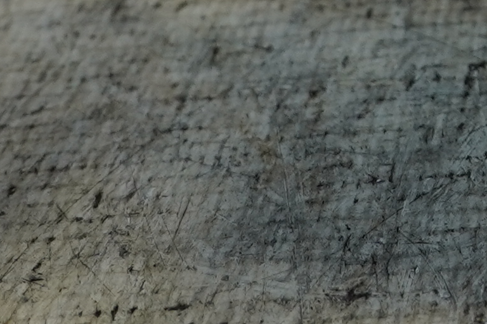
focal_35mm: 123
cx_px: 714
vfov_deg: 10.0
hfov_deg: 15.5
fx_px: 1664
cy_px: -416
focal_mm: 16
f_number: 4
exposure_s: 1/160
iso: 400
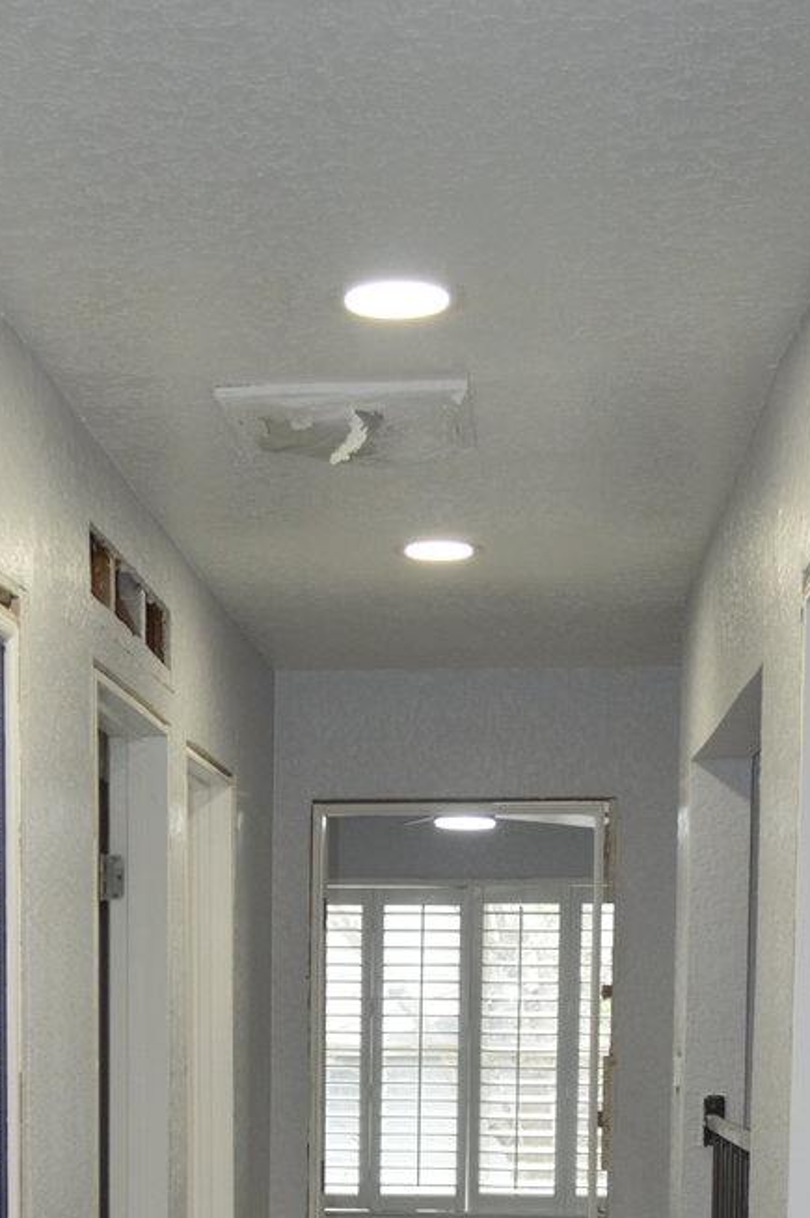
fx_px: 2265
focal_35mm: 67
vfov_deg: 28.3
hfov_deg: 20.2
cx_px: 277
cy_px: 1214
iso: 400
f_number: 4
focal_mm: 18
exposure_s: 1/80
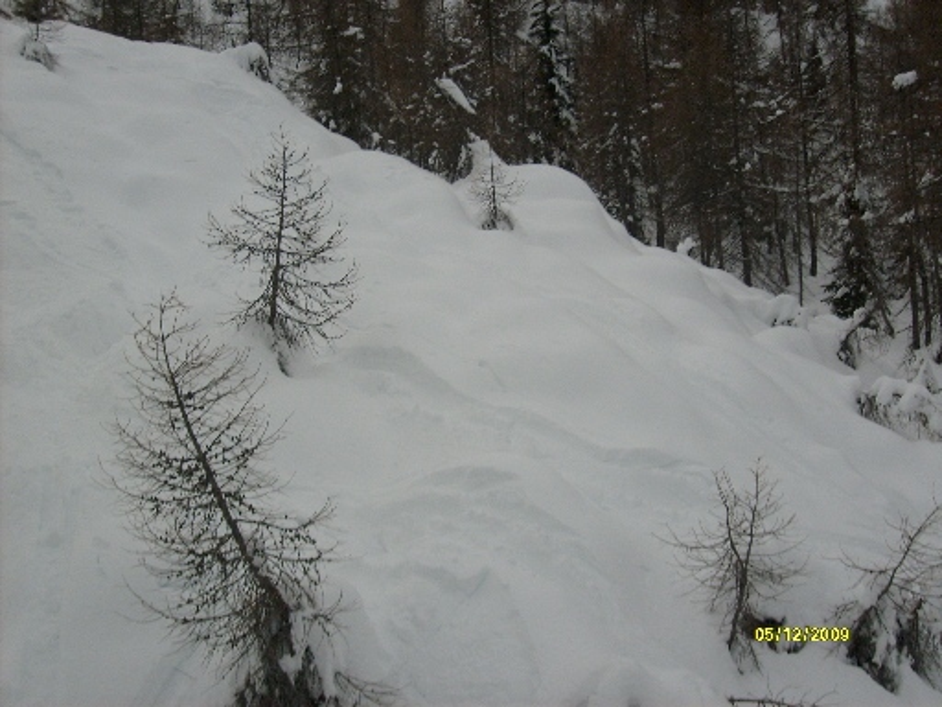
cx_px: 471
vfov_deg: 33.6
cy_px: 354
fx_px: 1170
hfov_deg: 43.9
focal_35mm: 43
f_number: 7.7
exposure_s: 1/125
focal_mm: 7.2
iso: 80
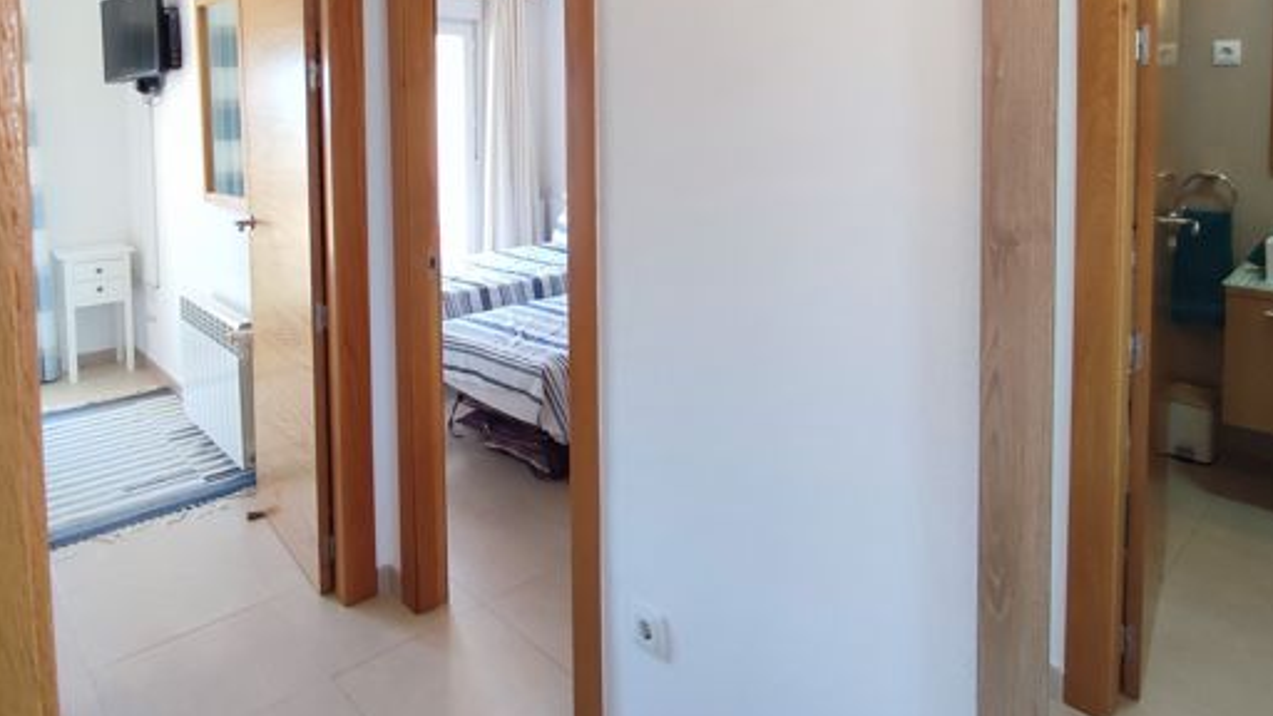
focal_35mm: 24
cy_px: 168
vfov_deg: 45.8
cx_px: 615
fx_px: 810
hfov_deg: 76.3
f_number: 2.2
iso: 205
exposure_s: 1/100
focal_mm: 1.65
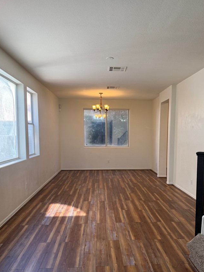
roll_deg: -0.2
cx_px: 116
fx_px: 228
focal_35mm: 29
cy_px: 155
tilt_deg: -5.0
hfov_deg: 48.1
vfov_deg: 61.4
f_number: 1.78
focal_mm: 6.76
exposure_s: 1/180
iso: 200
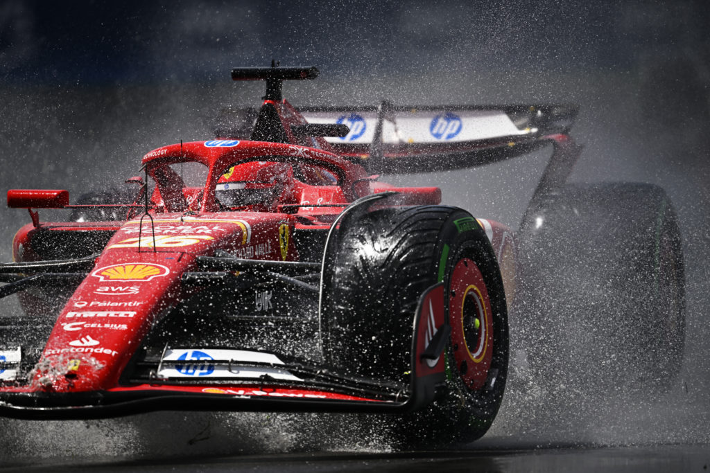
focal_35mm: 560
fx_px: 11045
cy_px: 236
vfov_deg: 2.5
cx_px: 355
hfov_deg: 3.7
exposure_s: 1/3200
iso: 100
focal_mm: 560
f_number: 4
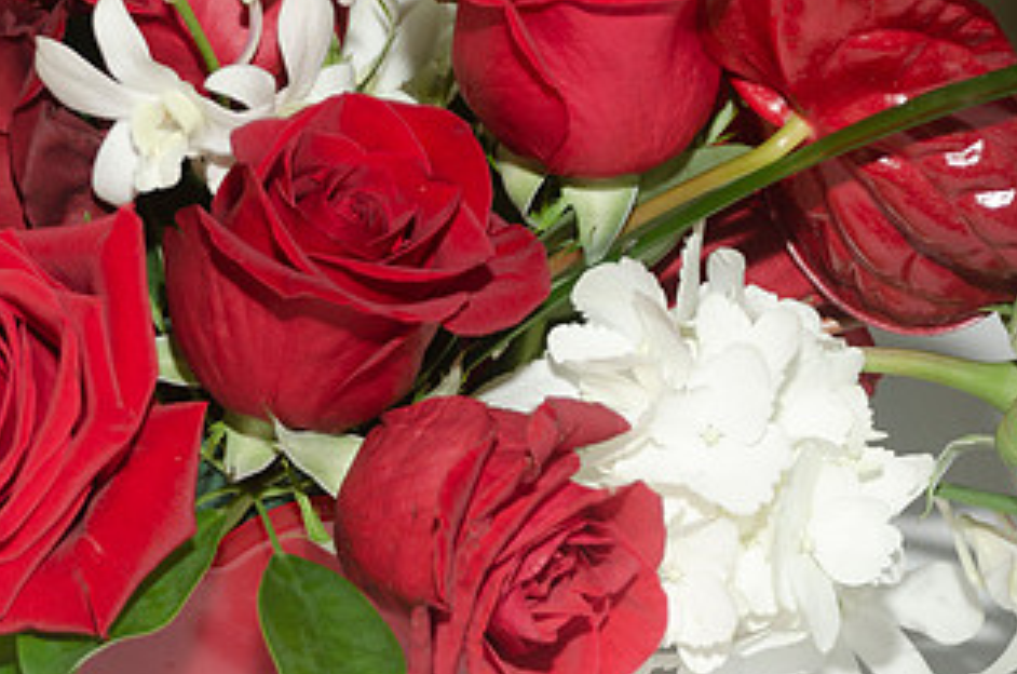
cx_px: 181
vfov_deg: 7.9
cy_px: 337
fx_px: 4849
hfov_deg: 11.9
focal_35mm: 172
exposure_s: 1/60
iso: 100
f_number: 5
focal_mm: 62
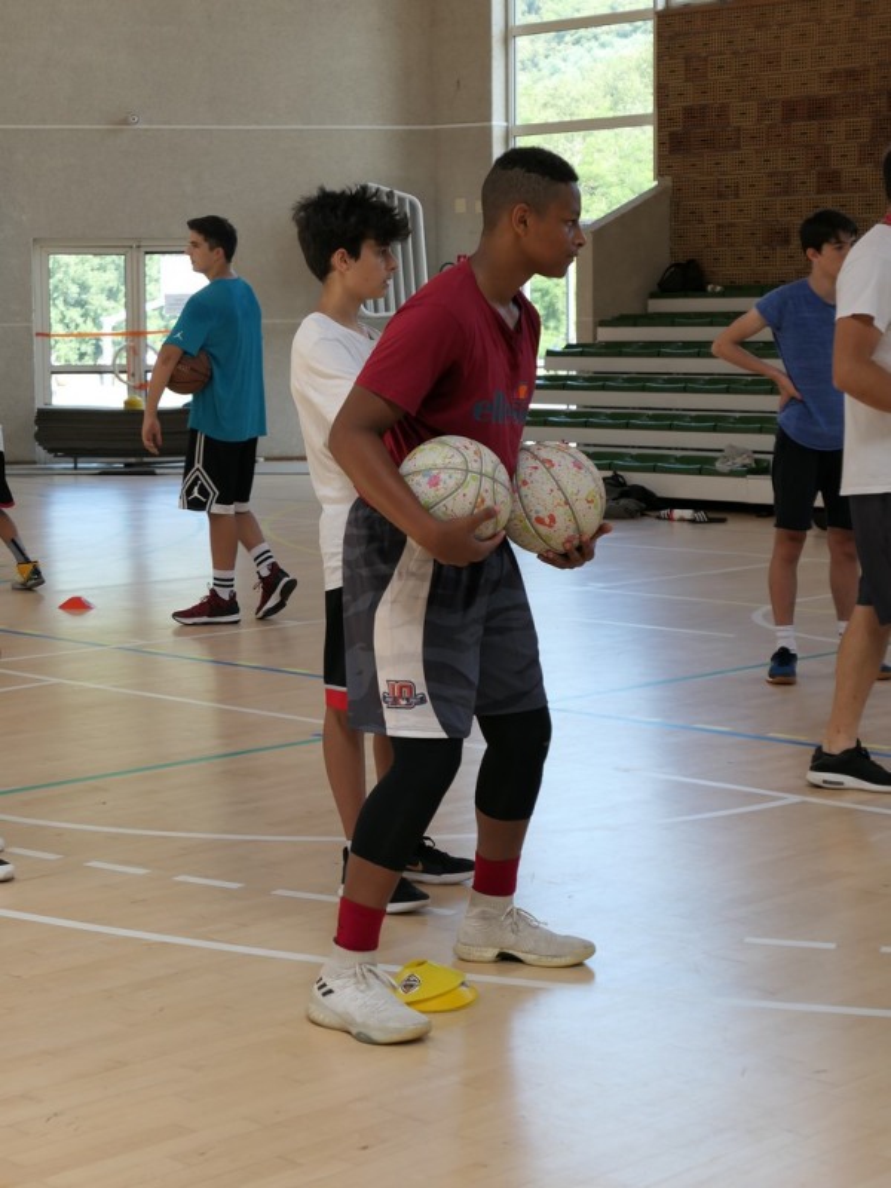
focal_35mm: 76
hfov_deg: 19.4
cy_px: 594
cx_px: 446
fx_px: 2608
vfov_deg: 25.7
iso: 250
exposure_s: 1/250
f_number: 2.8
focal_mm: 25.6
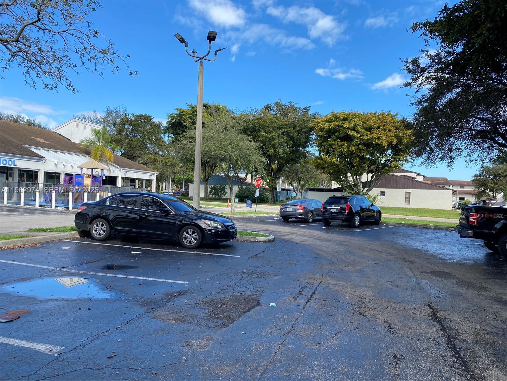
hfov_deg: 67.3
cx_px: 254
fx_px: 381
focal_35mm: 26
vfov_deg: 53.1
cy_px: 190
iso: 32
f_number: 1.8
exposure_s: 1/1157
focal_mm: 4.25
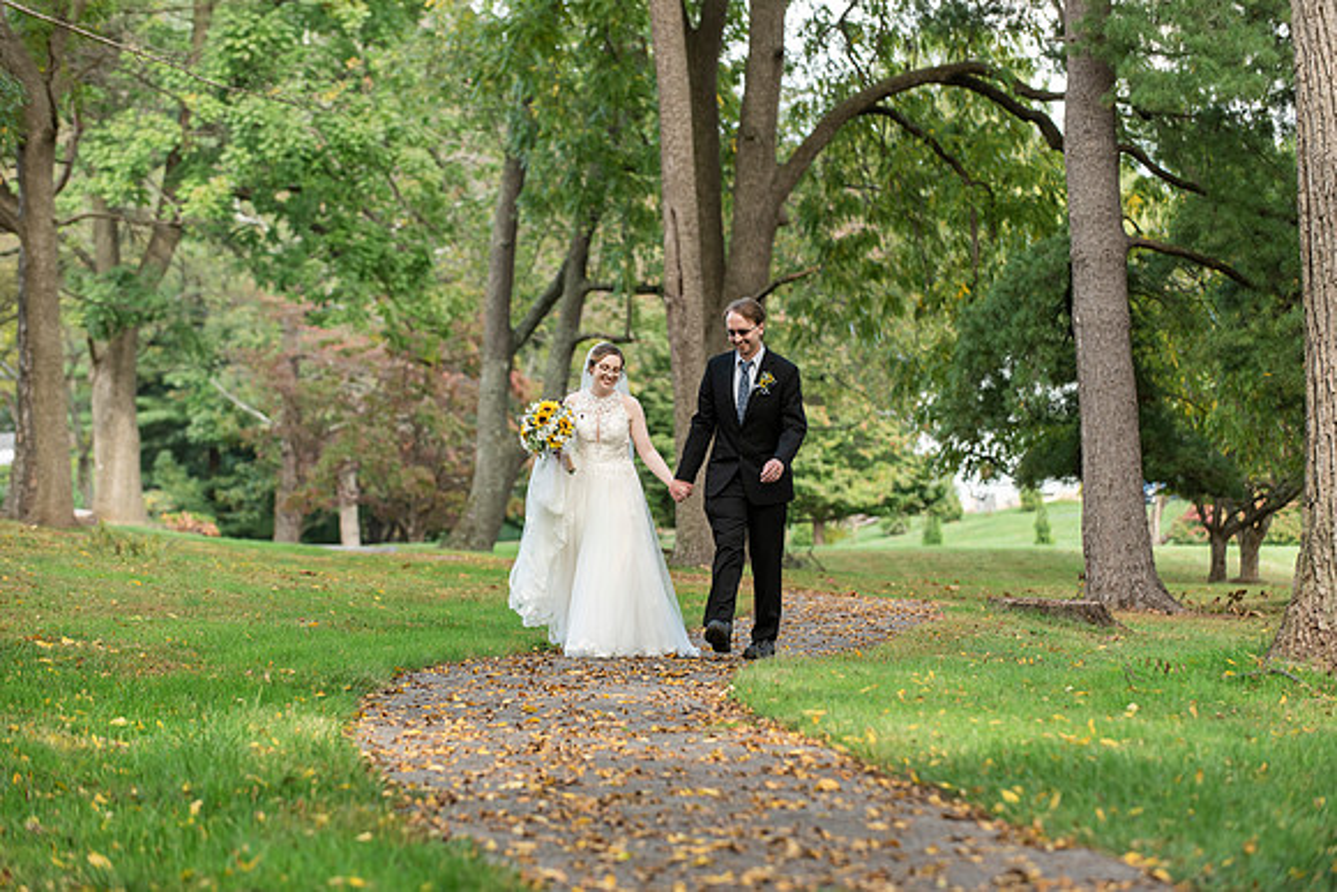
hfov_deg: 17.1
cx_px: 668
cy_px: 446
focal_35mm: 120
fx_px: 4458
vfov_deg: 11.4
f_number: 4
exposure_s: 1/400
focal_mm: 120
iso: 400
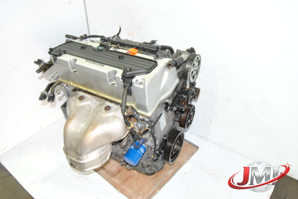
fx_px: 236
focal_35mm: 28
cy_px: 100
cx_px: 149
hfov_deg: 64.5
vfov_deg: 45.8
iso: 800
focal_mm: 19
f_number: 22
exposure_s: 1/8
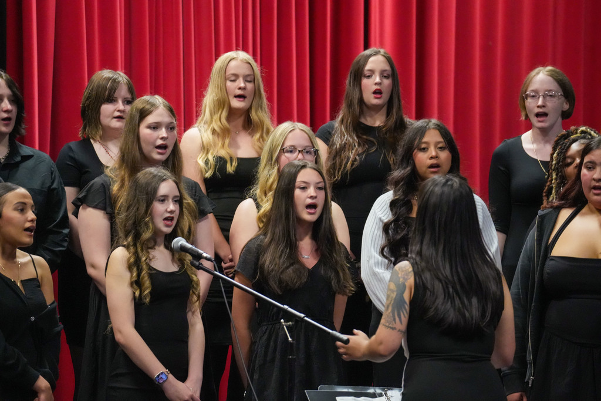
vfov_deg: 4.9
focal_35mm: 280
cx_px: 300
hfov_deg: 7.4
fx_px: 4666
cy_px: 200
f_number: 6.3
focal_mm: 279.5
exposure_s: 1/60
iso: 12800
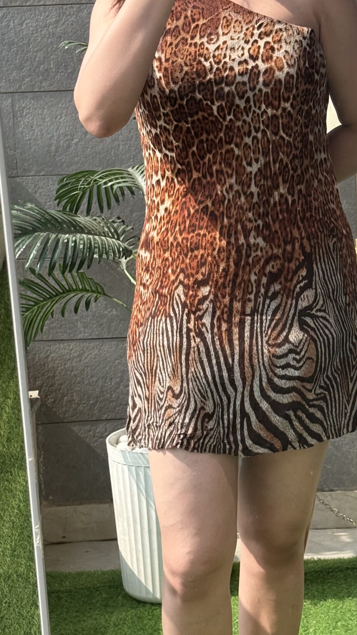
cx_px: 225
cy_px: 230
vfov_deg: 26.1
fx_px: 1363
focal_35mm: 81
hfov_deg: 14.9
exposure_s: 1/1931
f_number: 1.78
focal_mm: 6.76
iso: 64
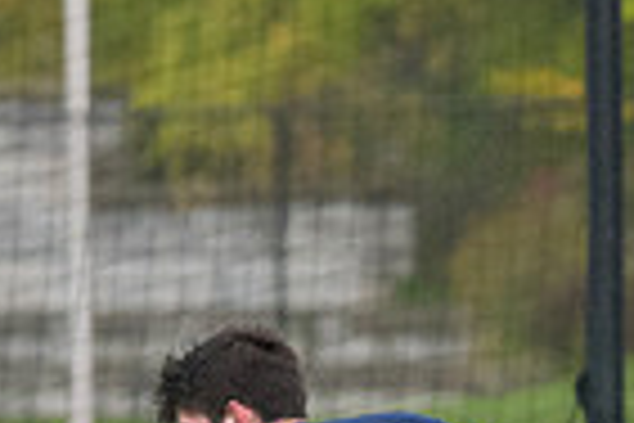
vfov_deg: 1.1
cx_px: 405
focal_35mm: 1235
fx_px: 21748
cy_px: 603
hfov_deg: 1.7
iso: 2500
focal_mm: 200
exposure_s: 1/2000
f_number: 4.5
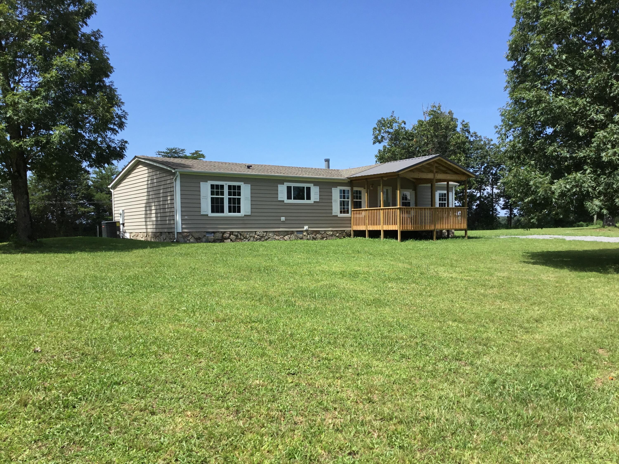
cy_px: 232
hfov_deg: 58.4
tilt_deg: -1.5
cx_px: 310
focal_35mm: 31
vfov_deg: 45.4
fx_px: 554
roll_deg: +1.0
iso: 25
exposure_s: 1/1181
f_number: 2.4
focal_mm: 3.3
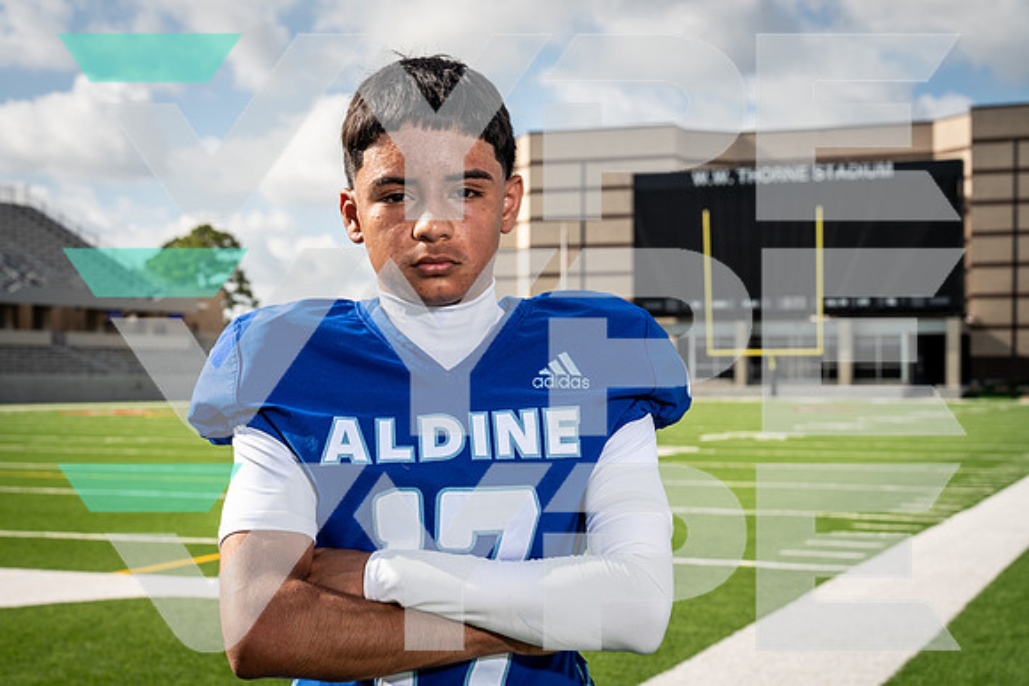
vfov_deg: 22.3
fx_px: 1744
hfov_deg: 32.9
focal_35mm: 61
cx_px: 514
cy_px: 343
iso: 125
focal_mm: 61
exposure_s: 1/250
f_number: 8
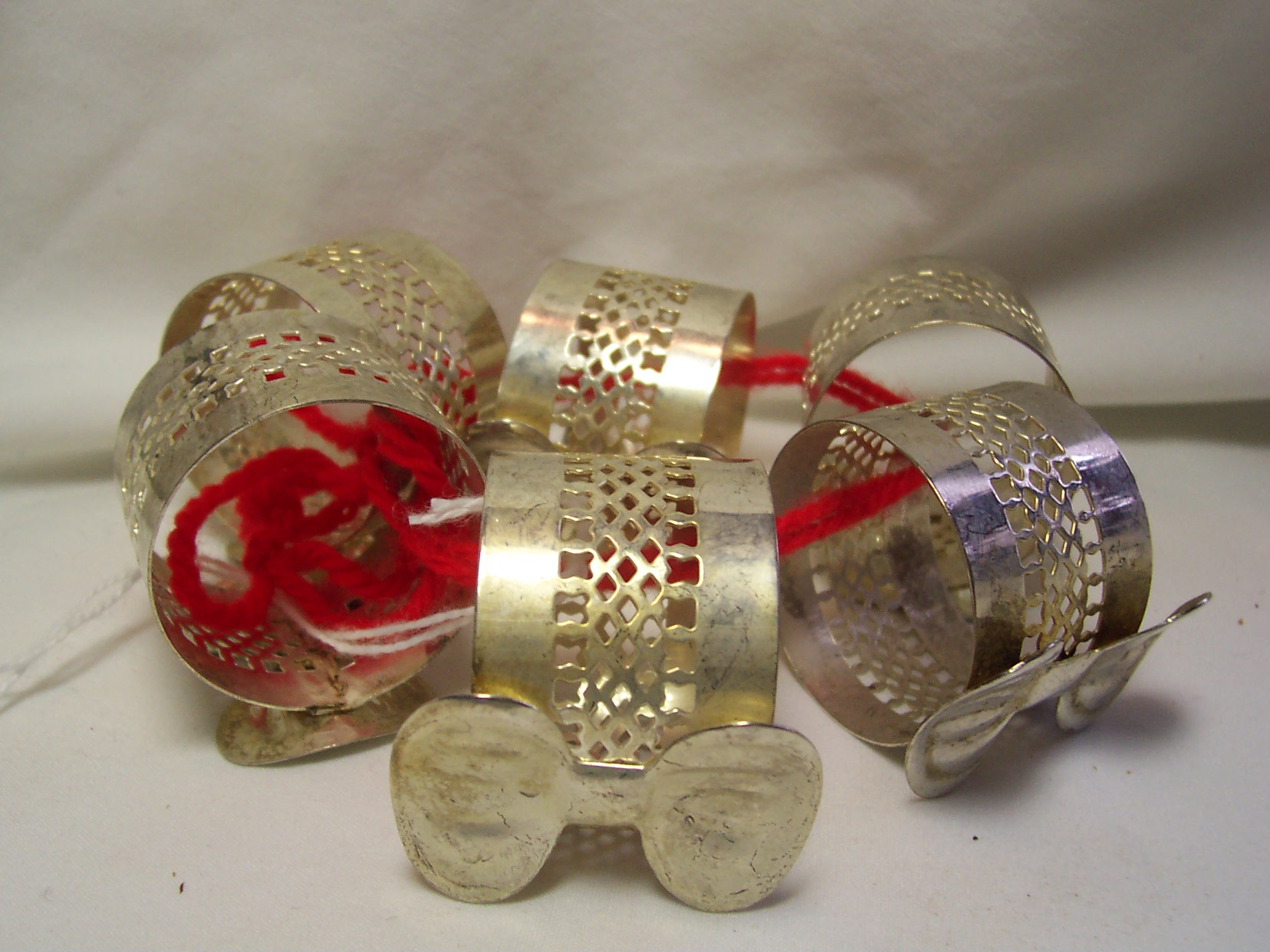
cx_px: 635
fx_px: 1357
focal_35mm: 37
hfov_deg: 50.1
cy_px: 476
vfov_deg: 38.7
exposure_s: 1/90
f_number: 2.8
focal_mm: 5.6
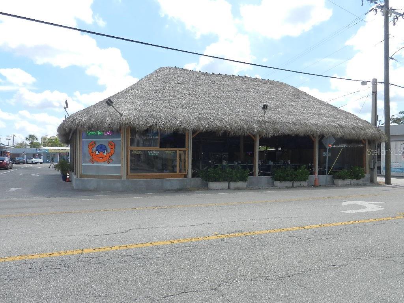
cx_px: 202
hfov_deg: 69.4
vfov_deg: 54.9
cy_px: 152
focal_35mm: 25
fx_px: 292
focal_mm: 4.5
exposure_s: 1/1600
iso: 220
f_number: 3.5
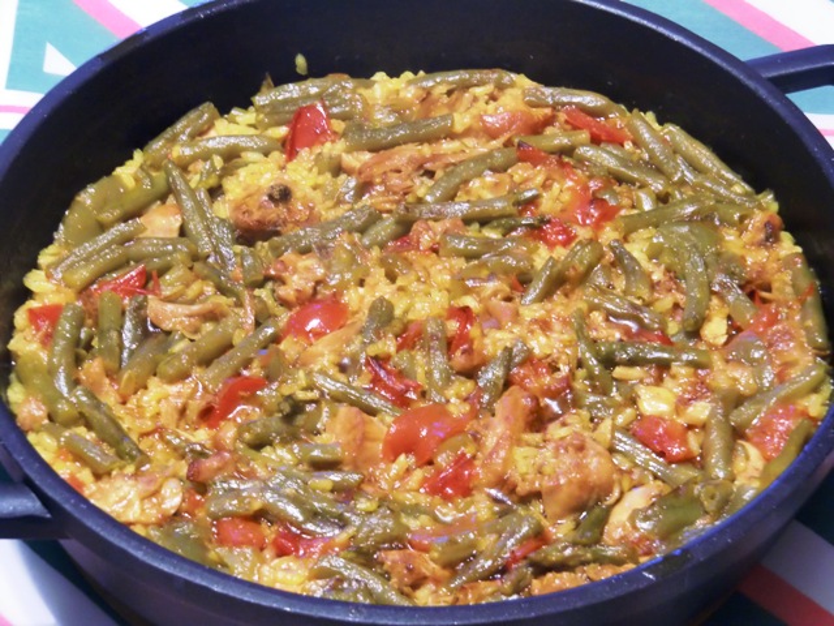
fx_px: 2144
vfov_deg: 16.6
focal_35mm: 89
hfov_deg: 22.0
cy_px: 313
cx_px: 417
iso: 400
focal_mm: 16
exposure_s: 1/8
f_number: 4.8
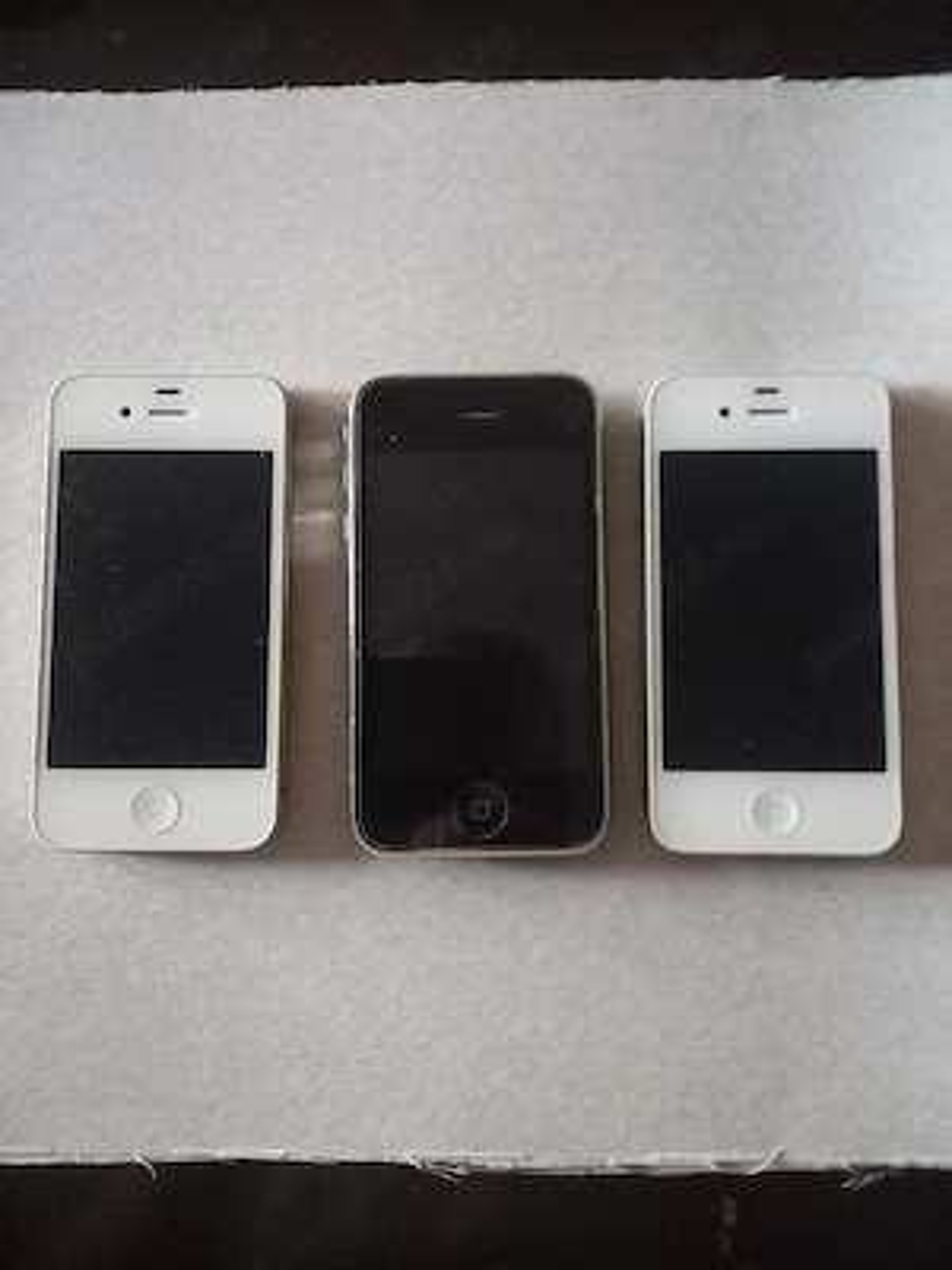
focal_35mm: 25
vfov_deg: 69.4
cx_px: 476
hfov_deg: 54.9
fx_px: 917
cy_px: 635
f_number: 2
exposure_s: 1/15
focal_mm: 4.6
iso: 2000
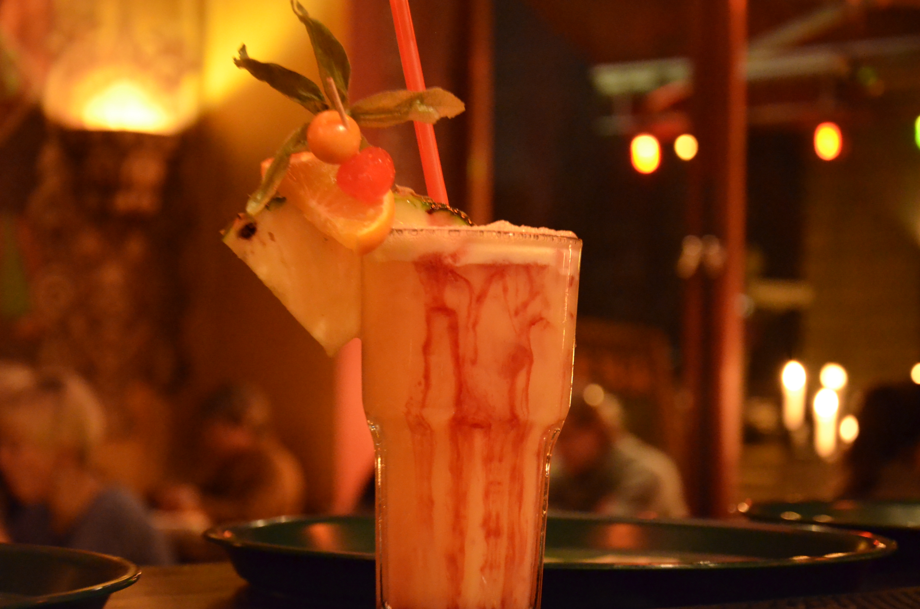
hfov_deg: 23.4
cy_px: 304
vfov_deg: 15.6
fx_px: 2219
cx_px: 460
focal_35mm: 87
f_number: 5
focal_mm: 58
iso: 5000
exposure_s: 1/10
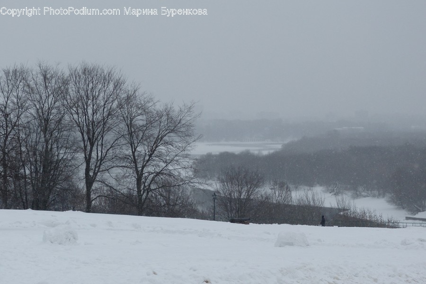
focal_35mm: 103
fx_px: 1219
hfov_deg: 19.8
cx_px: 213
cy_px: 142
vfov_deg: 13.3
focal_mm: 17.9
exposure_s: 1/1300
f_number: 4
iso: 100
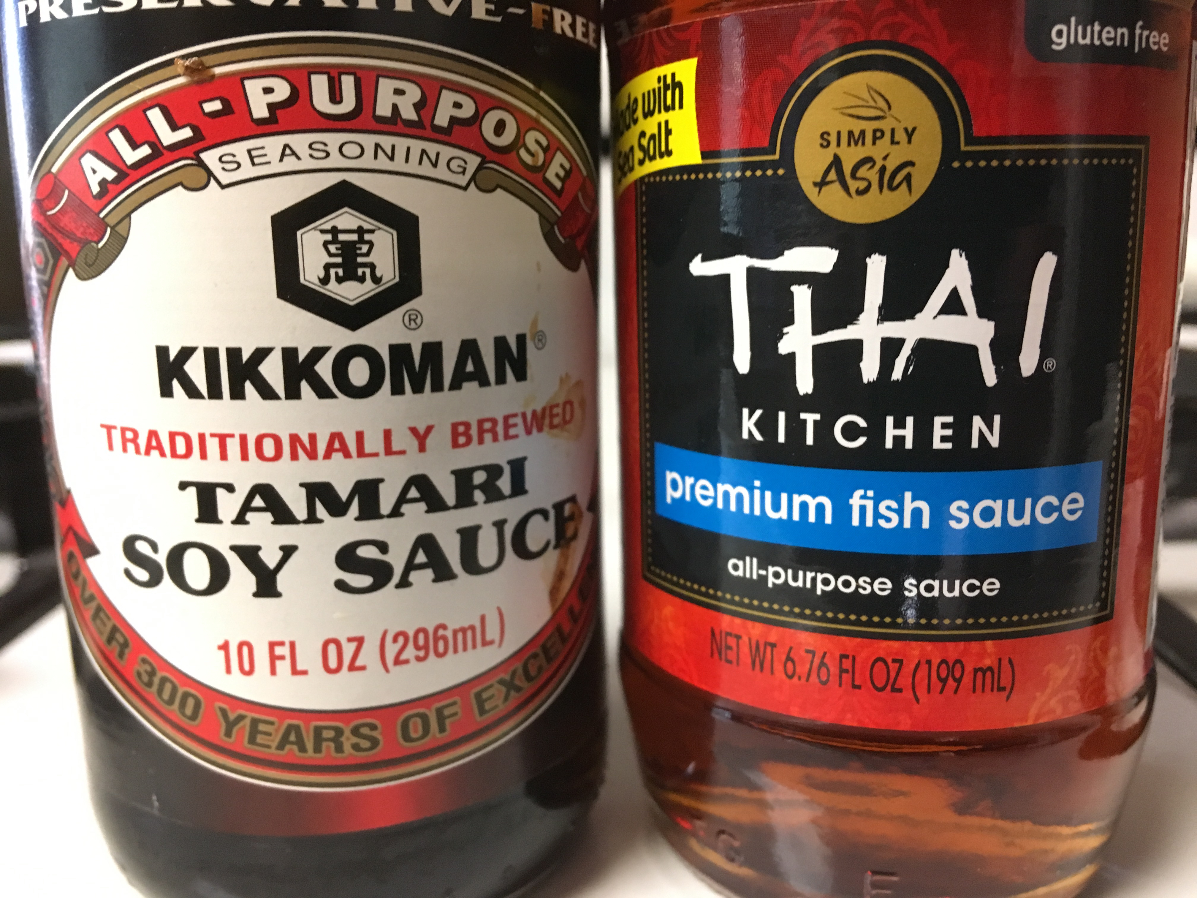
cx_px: 598
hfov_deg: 61.7
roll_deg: +1.9
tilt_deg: -13.5
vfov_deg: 48.2
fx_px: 1003
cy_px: 449
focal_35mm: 29
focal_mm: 4.15
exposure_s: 1/15
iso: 250
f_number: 2.2
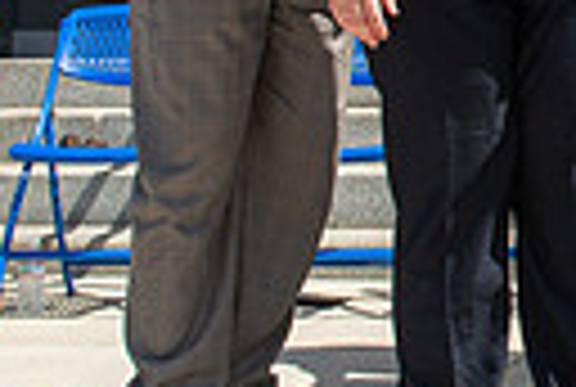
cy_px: -80
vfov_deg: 10.7
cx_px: 845
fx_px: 2037
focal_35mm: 127
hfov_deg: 15.0
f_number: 8
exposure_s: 1/250
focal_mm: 27
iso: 100
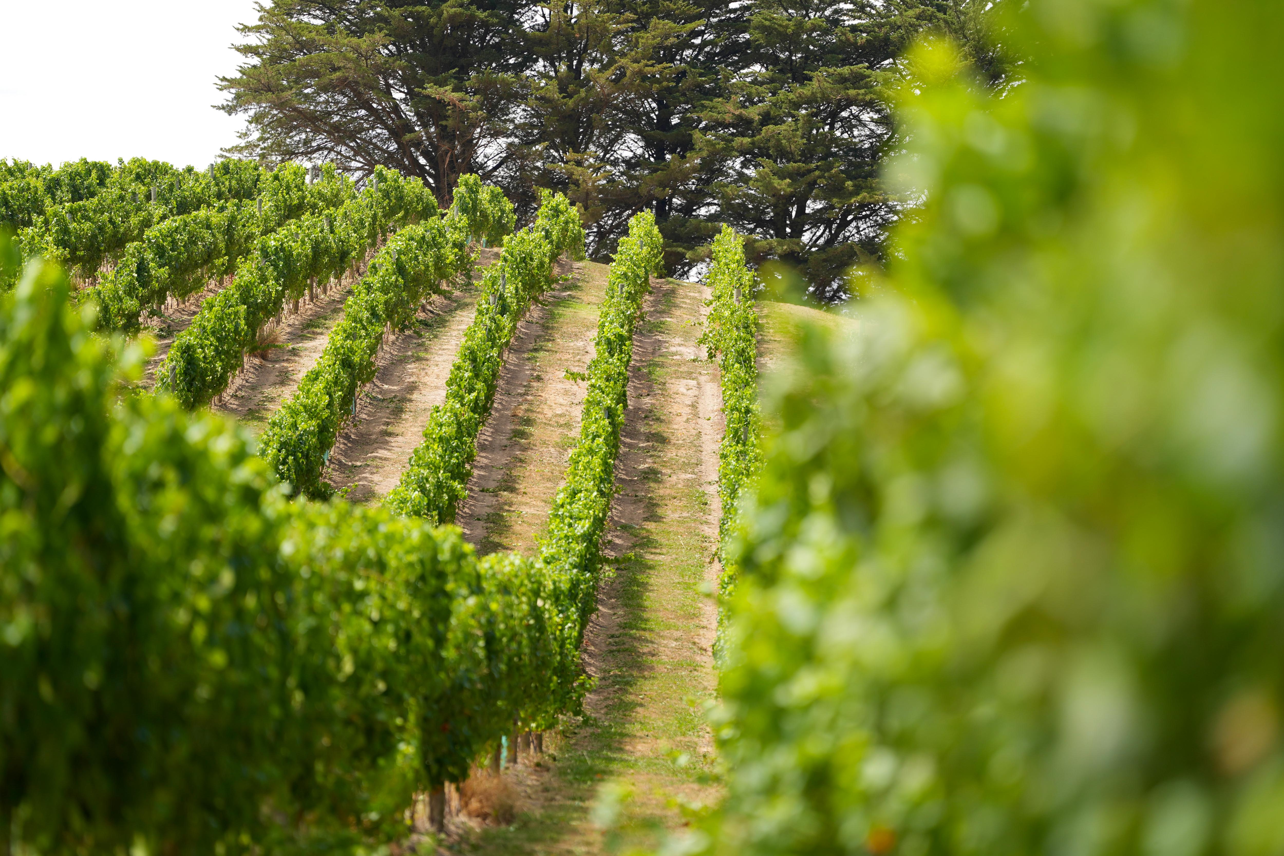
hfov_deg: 10.3
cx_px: 642
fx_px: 7133
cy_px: 428
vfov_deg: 6.9
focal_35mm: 200
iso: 100
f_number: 2.8
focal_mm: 200
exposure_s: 1/1000
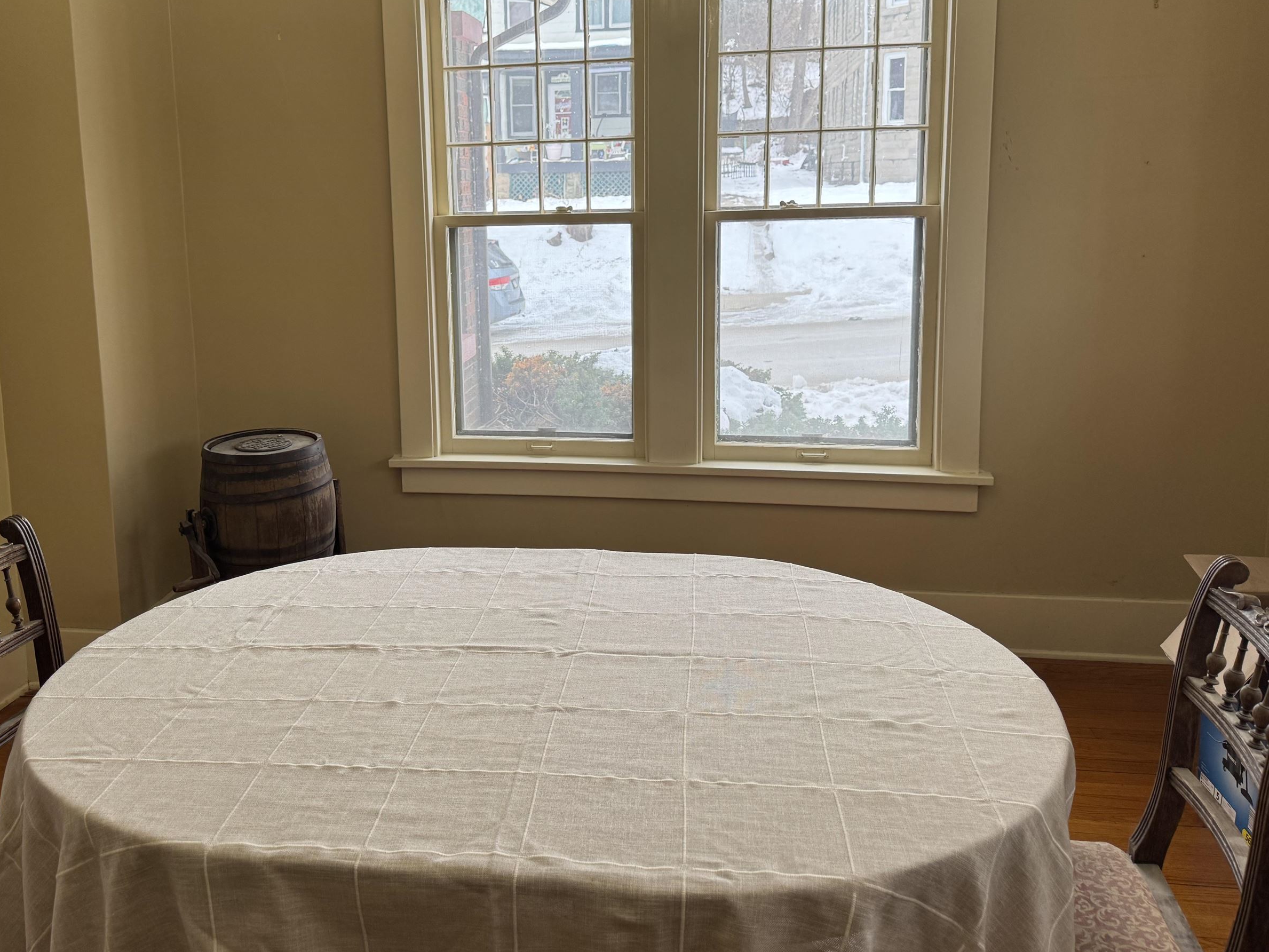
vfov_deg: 45.0
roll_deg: +0.8
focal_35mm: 31
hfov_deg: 58.0
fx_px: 1137
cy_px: 353
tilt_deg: -9.1
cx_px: 518
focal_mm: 6.76
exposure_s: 1/121
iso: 100
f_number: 1.78
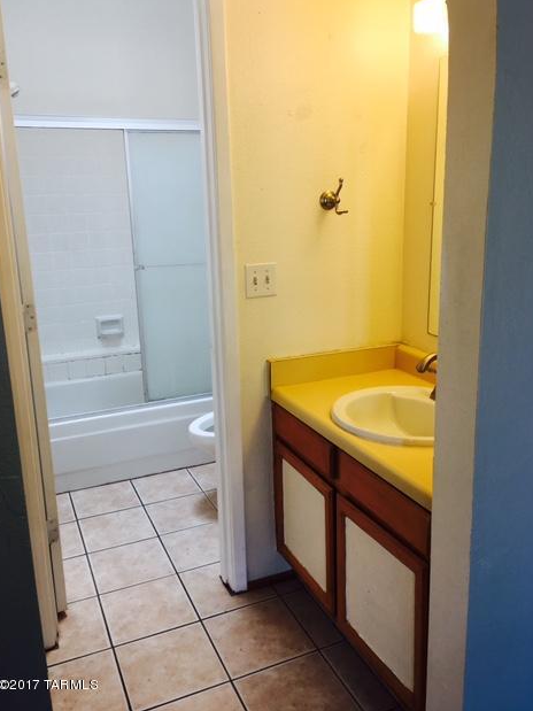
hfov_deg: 46.8
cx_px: 268
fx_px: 616
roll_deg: +1.3
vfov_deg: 60.0
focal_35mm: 30
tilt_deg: -12.9
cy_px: 345
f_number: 2.2
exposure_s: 1/56
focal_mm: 4.15
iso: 25
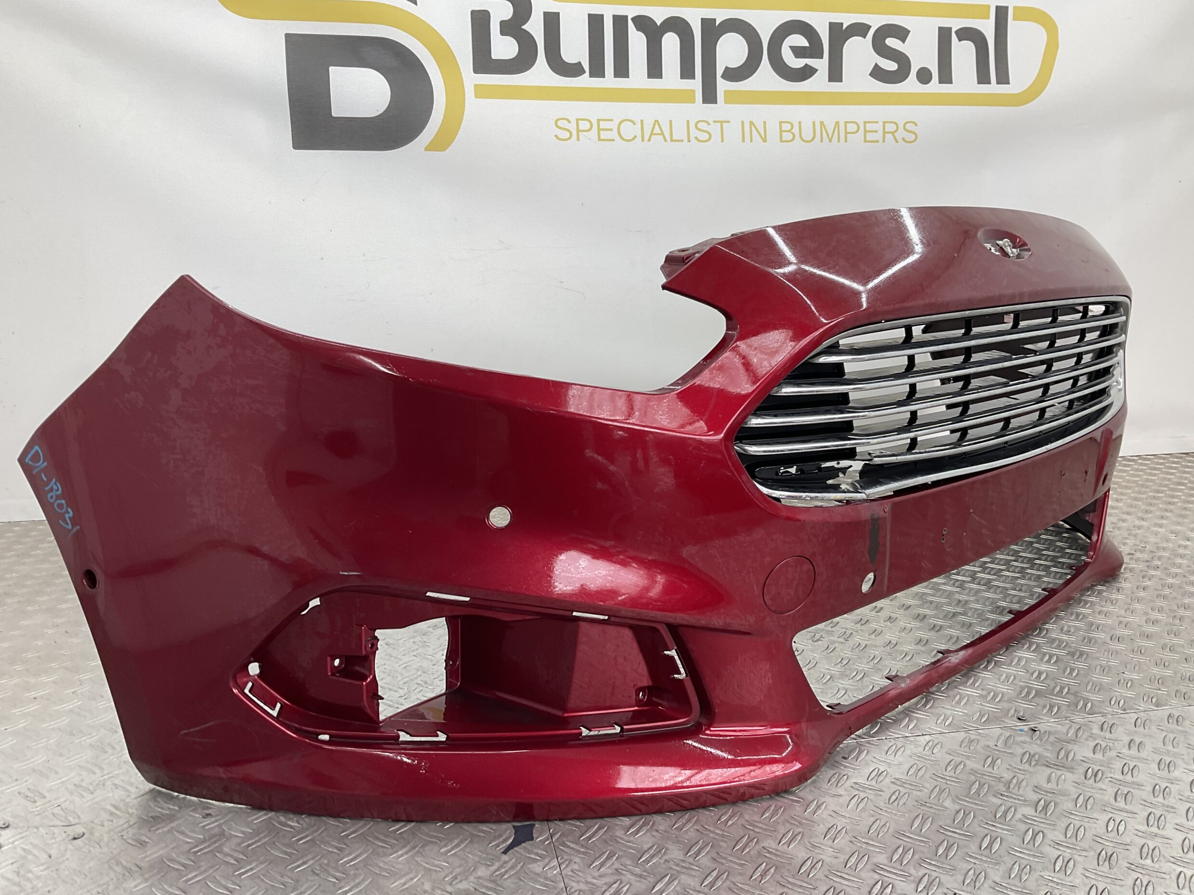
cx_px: 609
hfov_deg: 60.0
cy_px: 462
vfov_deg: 46.8
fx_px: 1035
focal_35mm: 30
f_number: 1.8
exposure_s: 1/120
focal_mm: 3
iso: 25
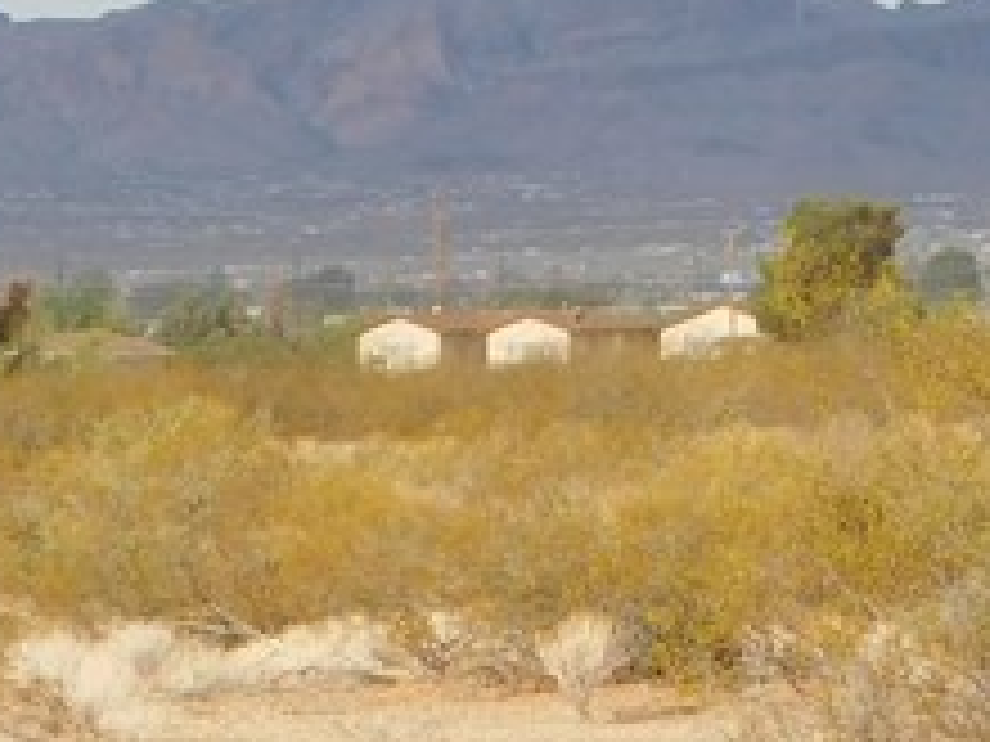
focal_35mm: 331
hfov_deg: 5.8
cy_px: 193
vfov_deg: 4.5
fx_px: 9466
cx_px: 2020
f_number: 4.3
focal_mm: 12.6
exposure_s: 1/640
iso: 125
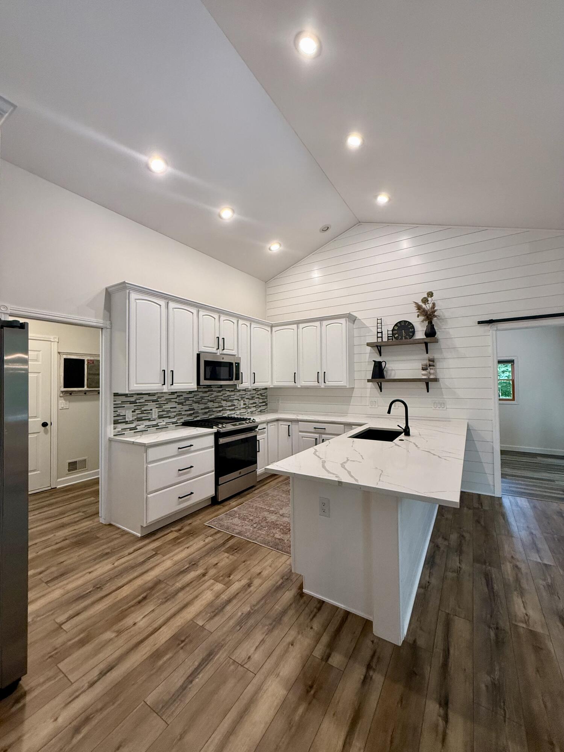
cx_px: 282
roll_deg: +0.1
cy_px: 376
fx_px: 304
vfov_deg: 102.1
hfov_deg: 85.7
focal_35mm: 14
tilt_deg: +2.0
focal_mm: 2.22
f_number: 2.2
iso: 250
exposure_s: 1/120
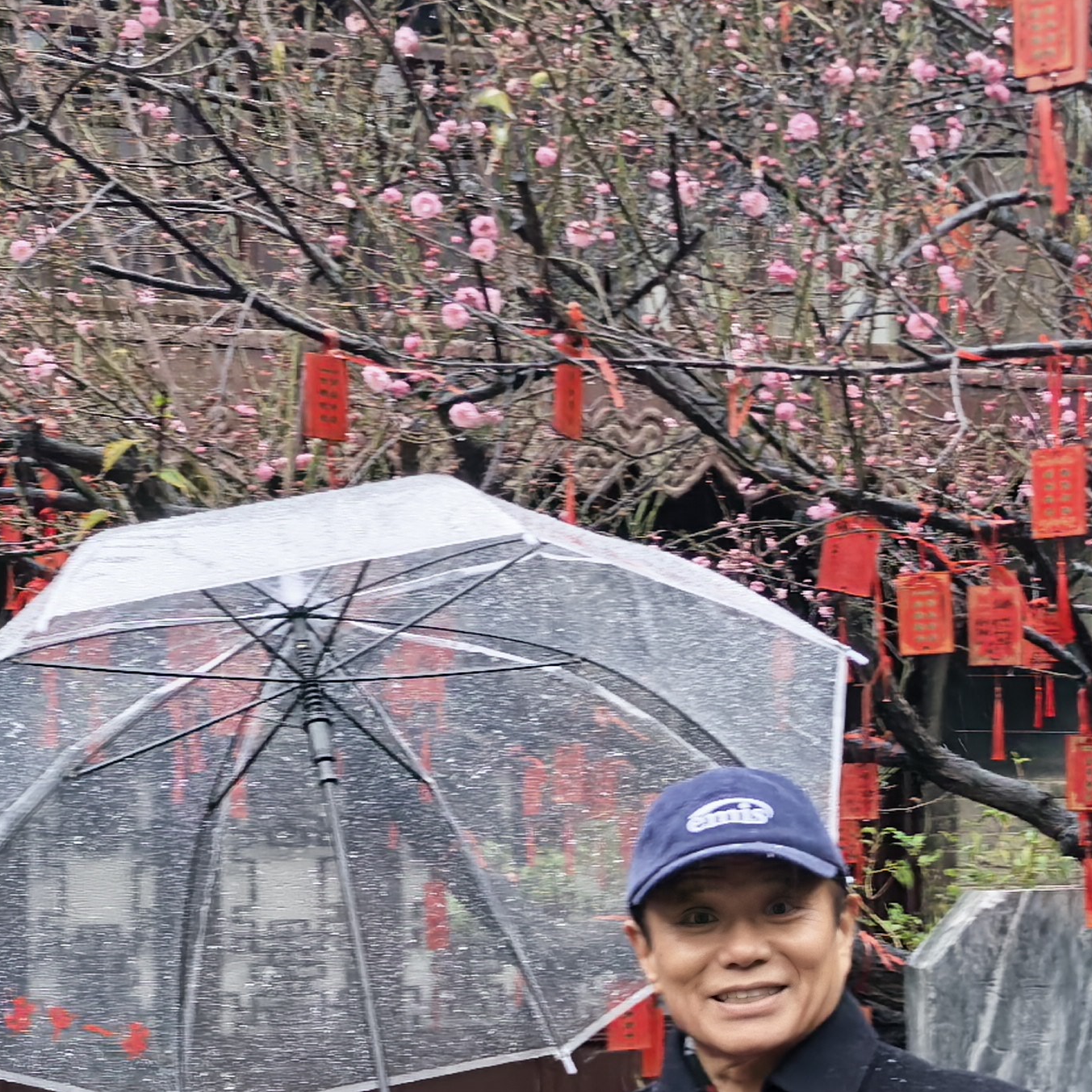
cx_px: 1133
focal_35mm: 99
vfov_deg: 17.6
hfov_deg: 17.1
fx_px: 3533
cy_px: 650
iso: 80
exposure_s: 1/100
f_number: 2
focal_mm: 5.75
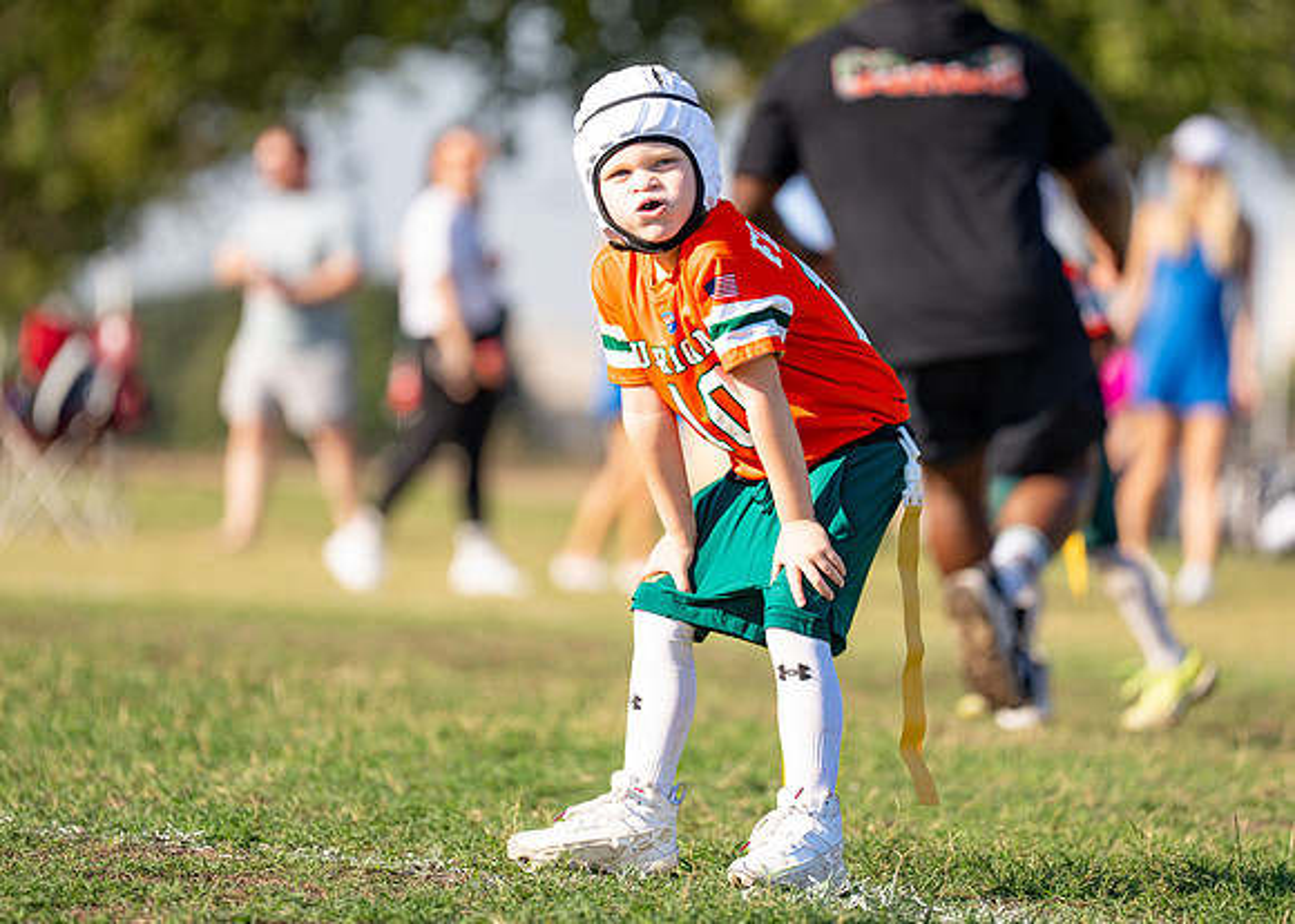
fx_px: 9356
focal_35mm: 254
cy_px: 397
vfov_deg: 5.7
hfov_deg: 7.9
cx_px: 694
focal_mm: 200
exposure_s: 1/2500
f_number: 2.8
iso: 200
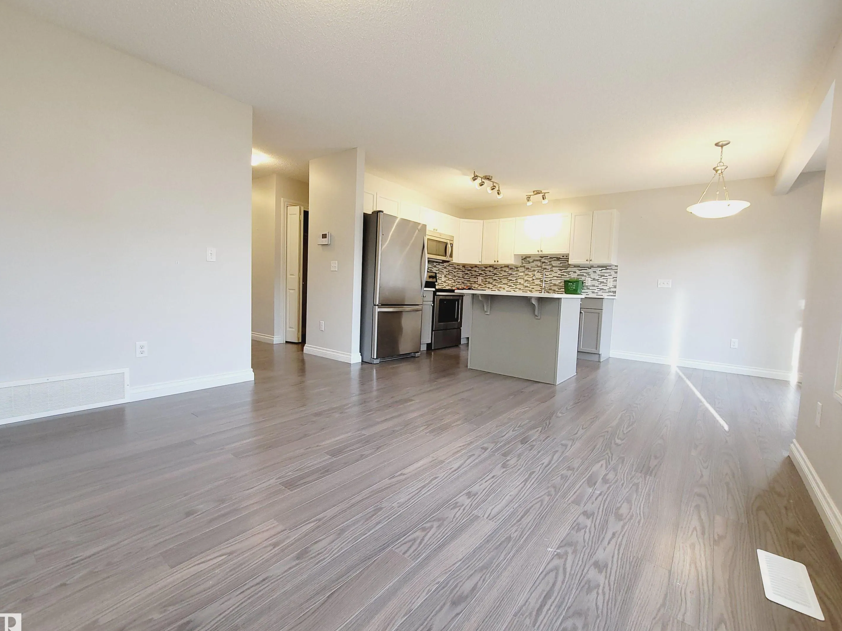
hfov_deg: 102.0
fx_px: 340
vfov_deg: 85.7
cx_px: 445
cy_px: 314
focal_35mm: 14
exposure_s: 1/60
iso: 100
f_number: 2.2
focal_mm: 2.2
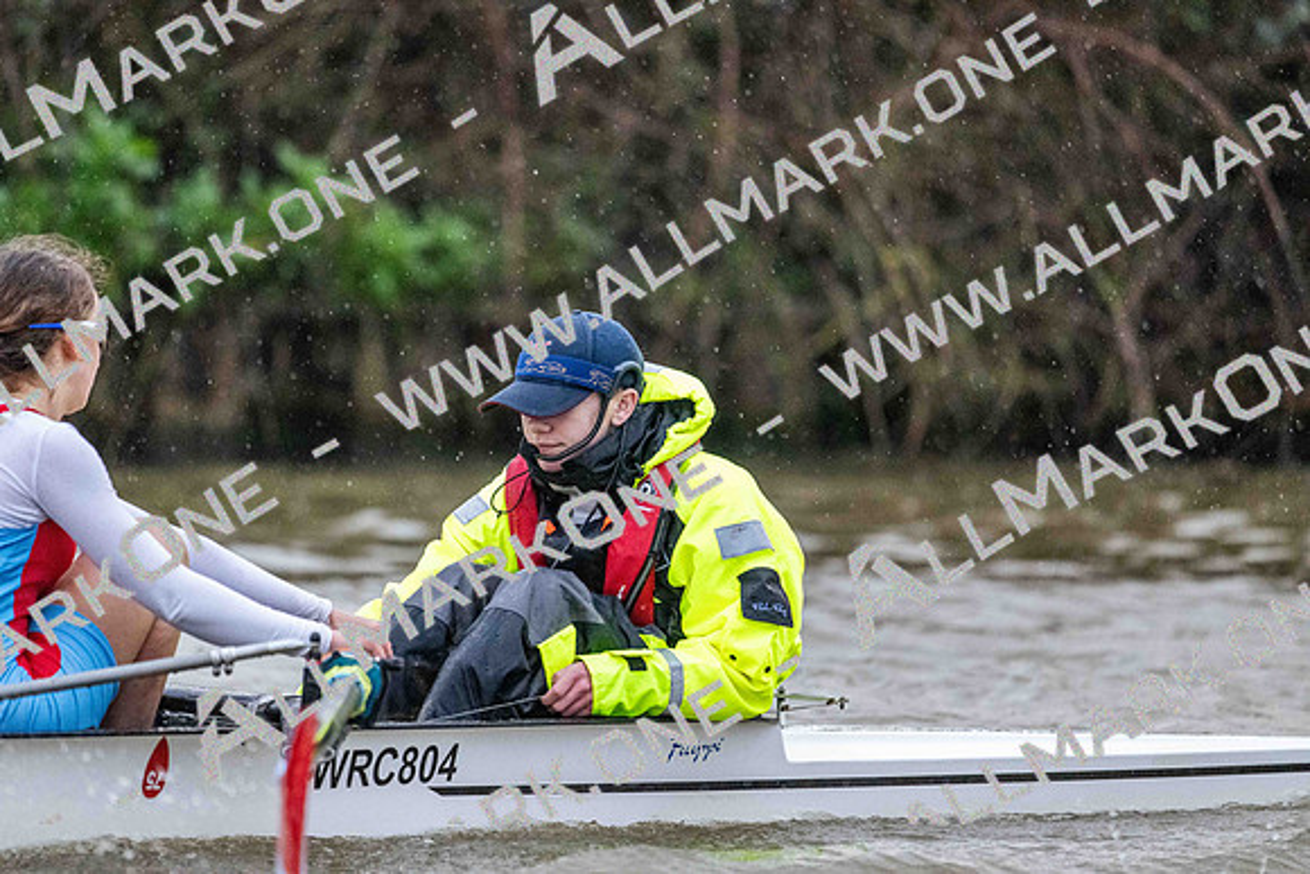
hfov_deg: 5.2
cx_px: 655
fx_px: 14558
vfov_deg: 3.4
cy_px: 437
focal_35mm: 400
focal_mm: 400
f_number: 4.5
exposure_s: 1/1600
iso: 12800
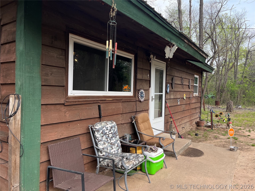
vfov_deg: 53.1
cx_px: 128
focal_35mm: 26
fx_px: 192
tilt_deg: -2.9
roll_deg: -0.3
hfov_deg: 67.3
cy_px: 96
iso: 50
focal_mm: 5.1
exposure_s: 1/1536
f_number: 1.6
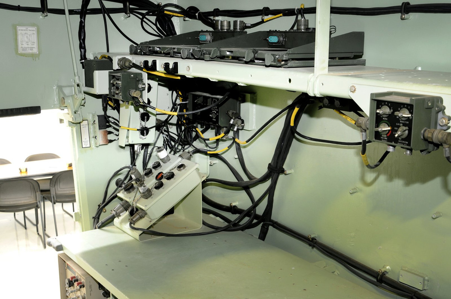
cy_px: 150
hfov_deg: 46.4
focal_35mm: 42
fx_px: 526
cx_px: 226
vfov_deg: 31.8
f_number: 5.6
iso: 400
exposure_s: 1/1.5
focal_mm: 28
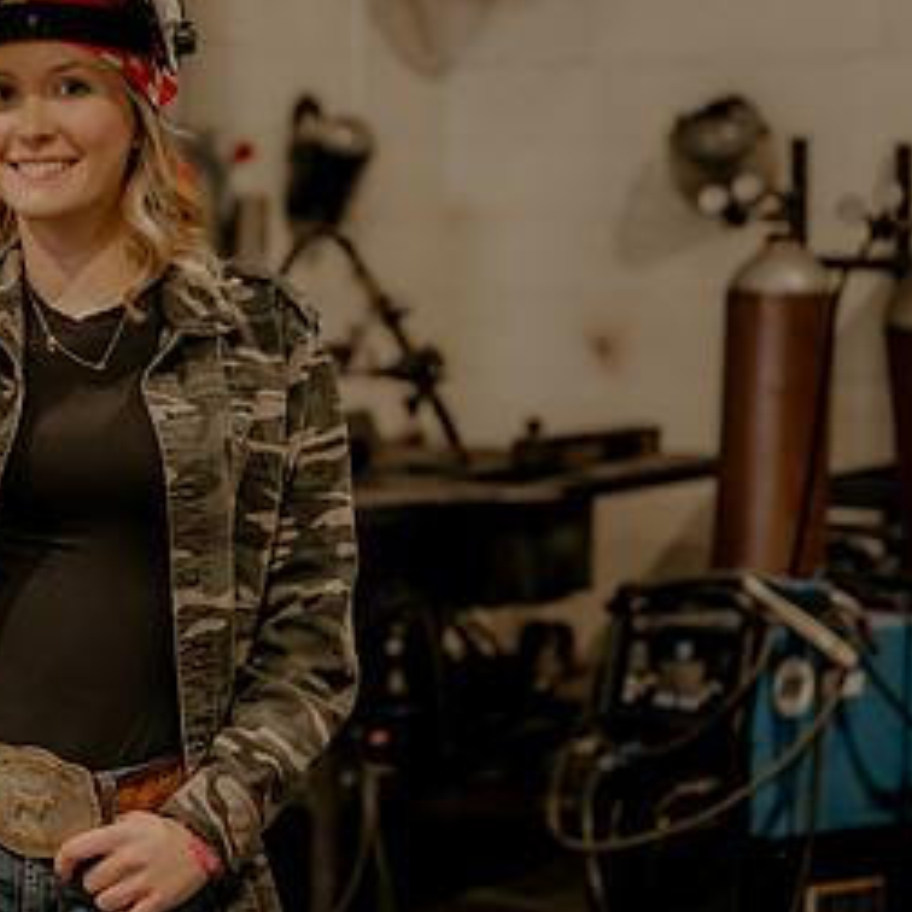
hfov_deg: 12.6
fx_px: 4084
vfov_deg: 12.7
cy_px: 340
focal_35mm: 137
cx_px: 11
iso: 500
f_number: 2.8
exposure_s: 1/100
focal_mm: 70
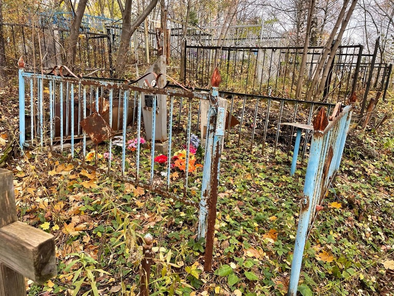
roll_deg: +0.6
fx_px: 296
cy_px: 148
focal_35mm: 26
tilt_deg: -9.1
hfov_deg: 67.3
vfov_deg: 53.1
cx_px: 197
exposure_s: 1/121
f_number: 1.6
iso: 40
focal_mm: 4.2
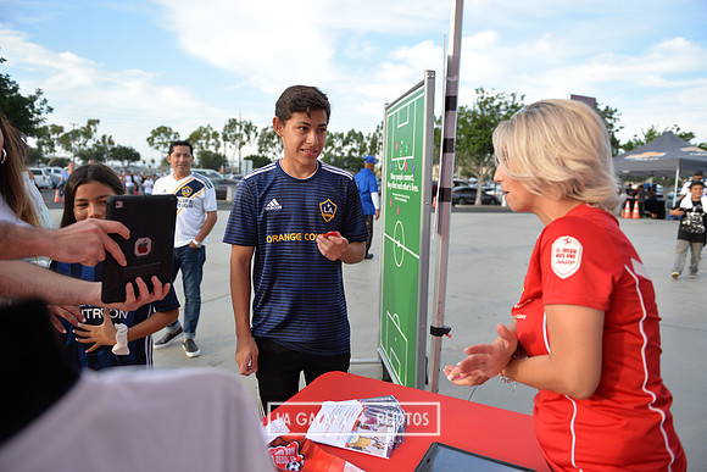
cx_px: 354
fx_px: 471
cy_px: 236
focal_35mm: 24
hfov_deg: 73.7
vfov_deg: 53.2
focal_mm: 24
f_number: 2.8
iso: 200
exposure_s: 1/800
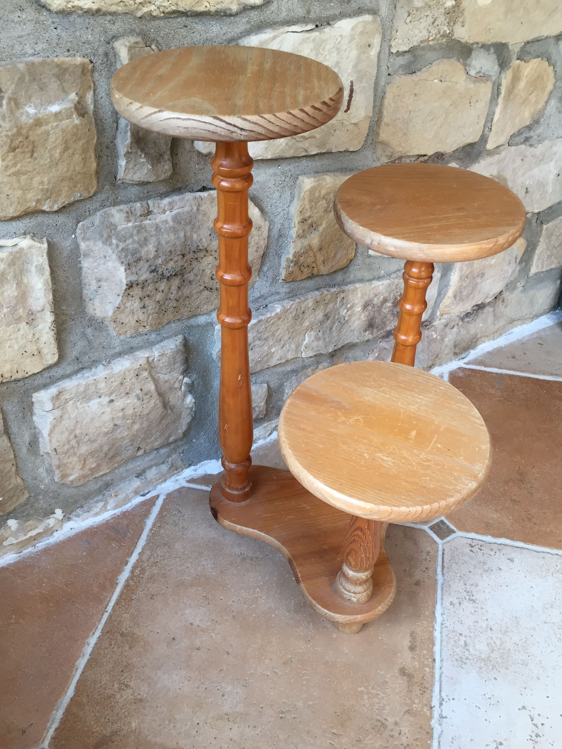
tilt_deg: -38.5
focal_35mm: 30
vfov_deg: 60.0
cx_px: 286
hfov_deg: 46.8
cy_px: 372
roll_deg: -2.1
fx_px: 649
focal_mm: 4.15
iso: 40
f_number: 2.2
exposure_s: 1/33
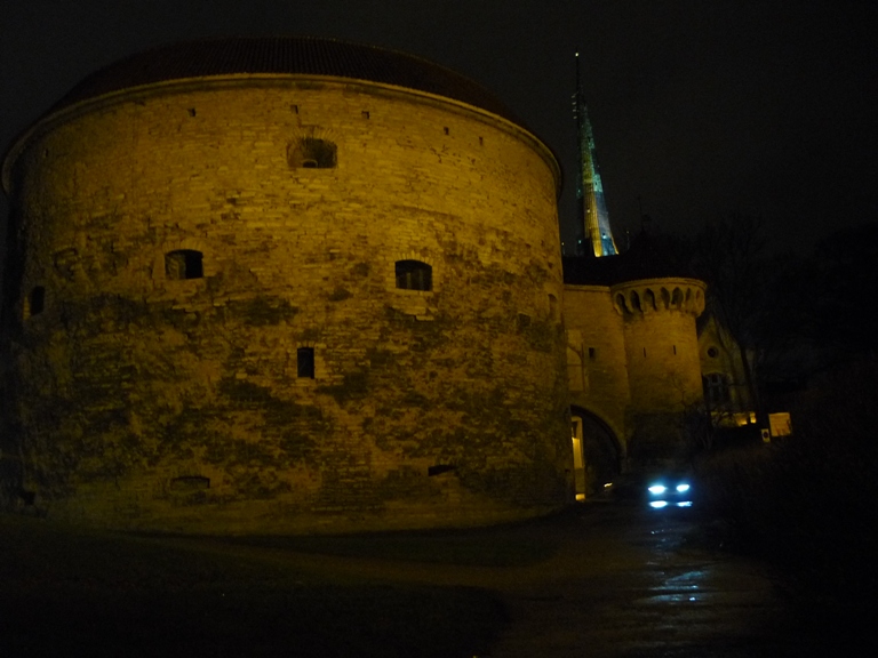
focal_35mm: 33
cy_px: 329
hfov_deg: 55.4
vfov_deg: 42.9
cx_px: 439
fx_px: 837
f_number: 2.8
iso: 400
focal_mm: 5.5
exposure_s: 1/8
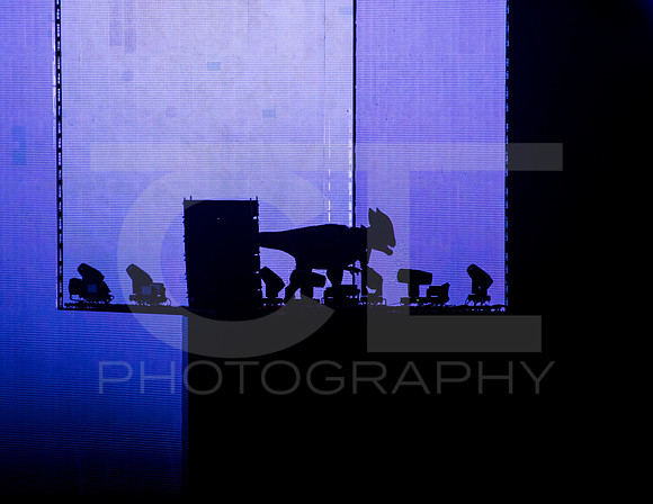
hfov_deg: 3.9
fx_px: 9585
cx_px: 296
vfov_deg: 3.0
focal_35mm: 503
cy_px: 252
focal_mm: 300
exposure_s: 1/50
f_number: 8
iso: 800
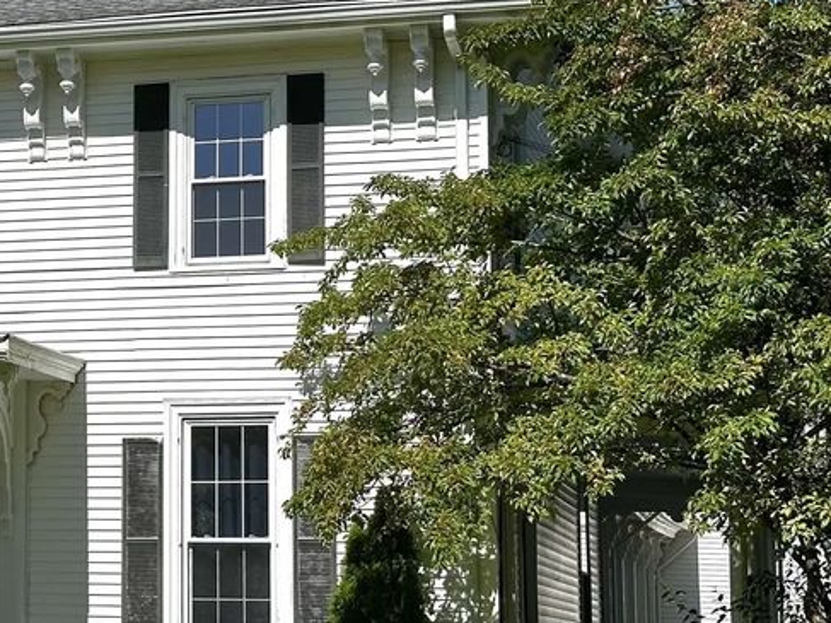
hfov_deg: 18.9
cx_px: -9
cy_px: 309
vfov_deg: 14.6
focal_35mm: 101
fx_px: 2424
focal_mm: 6.86
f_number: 1.78
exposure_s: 1/7092
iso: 64
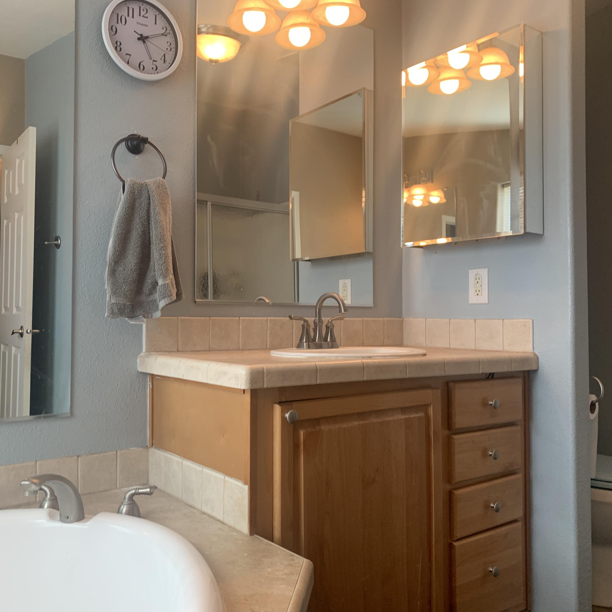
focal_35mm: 31
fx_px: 620
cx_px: 287
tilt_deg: +2.7
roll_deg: -1.2
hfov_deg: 52.5
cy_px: 309
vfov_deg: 52.5
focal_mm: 4.25
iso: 80
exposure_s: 1/60
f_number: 1.8
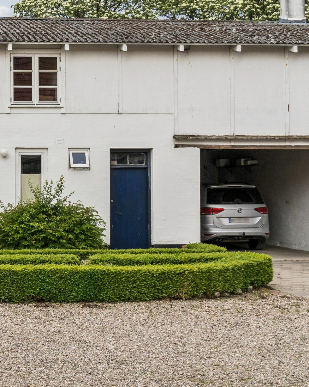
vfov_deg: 27.4
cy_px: 134
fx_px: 789
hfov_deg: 20.4
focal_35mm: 69
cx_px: -81
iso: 200
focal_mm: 20
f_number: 7.1
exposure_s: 1/400
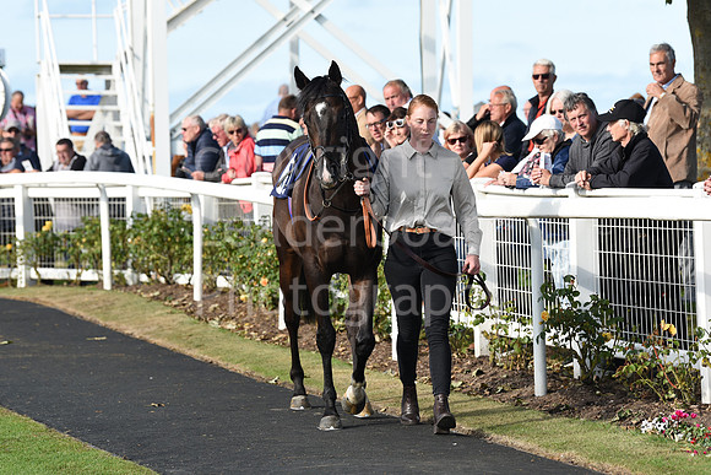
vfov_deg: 8.6
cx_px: 356
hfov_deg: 12.8
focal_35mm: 160
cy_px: 238
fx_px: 3161
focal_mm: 160
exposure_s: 1/1250
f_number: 5.6
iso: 500
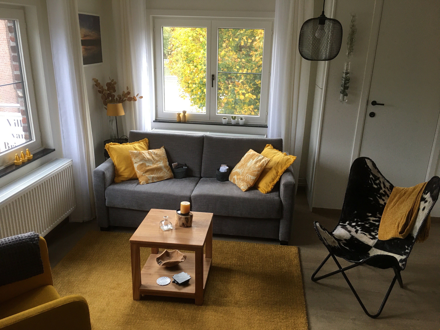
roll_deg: -1.1
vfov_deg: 48.2
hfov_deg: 61.7
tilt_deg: -18.5
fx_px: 369
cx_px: 220
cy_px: 165
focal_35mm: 29
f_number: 2.2
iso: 50
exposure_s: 1/33
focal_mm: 4.15
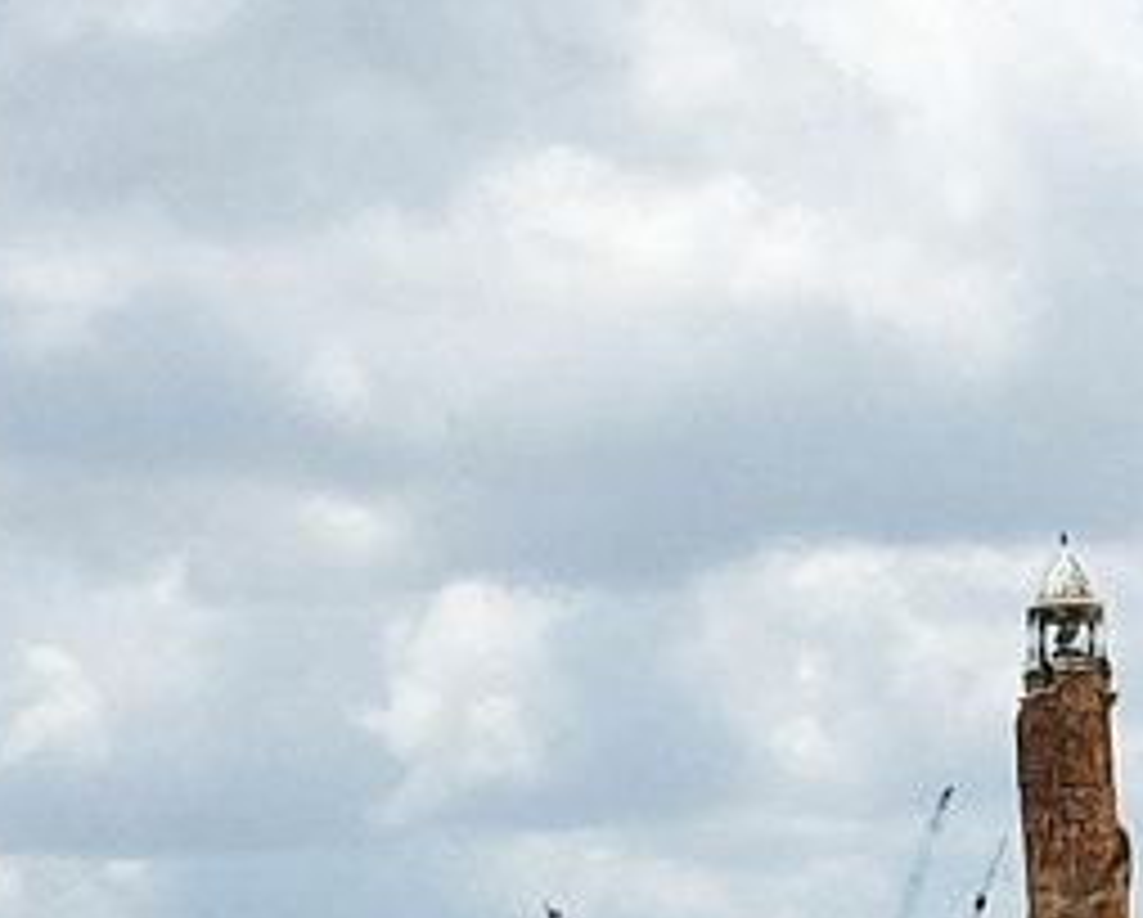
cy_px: 1107
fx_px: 6031
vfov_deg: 8.6
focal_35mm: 178
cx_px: 1449
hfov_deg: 10.6
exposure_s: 1/4566
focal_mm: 4.15
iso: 32
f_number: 2.2
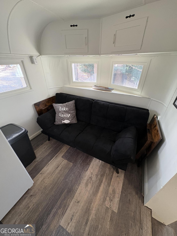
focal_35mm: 14
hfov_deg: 85.7
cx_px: 88
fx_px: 95
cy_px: 118
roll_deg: -1.7
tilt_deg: -30.4
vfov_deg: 102.1
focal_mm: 2.22
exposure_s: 1/60
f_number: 2.2
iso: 400
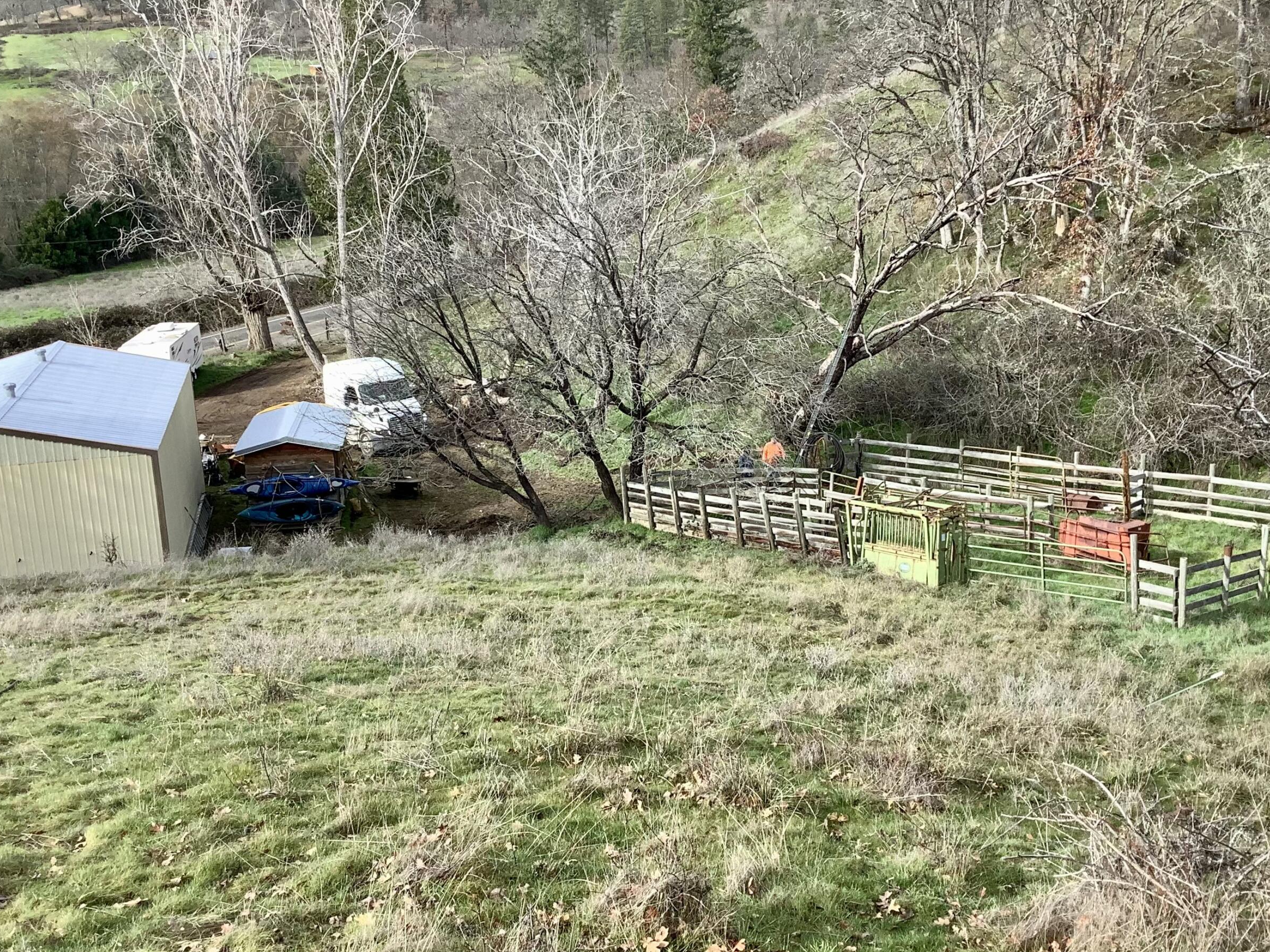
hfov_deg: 47.8
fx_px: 1431
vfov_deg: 36.8
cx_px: 692
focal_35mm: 39
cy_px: 463
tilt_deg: -15.4
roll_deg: +1.2
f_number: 2.4
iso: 25
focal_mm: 3.3
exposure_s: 1/375
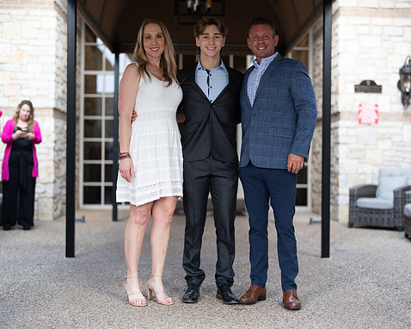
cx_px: 227
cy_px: 163
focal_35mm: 57
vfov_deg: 26.7
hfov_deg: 33.0
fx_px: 693
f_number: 1.2
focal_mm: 50
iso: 800
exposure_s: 1/640
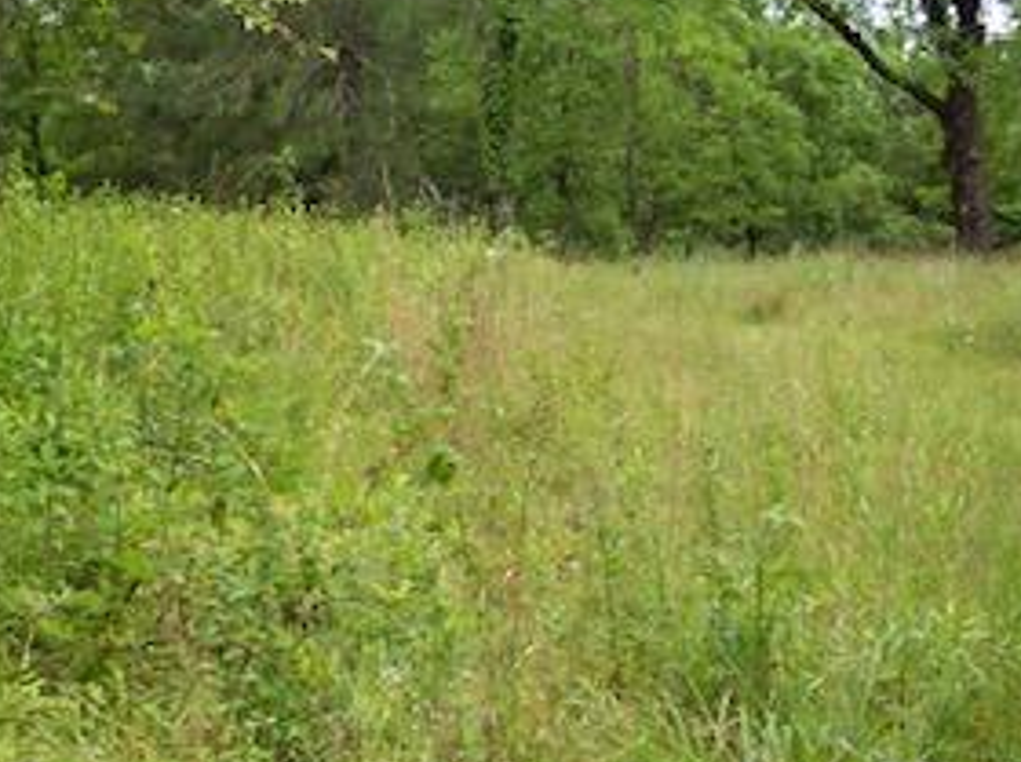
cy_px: 232
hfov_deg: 22.4
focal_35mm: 87
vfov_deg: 16.9
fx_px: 2562
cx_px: 273
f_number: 2.8
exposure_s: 1/500
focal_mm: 8
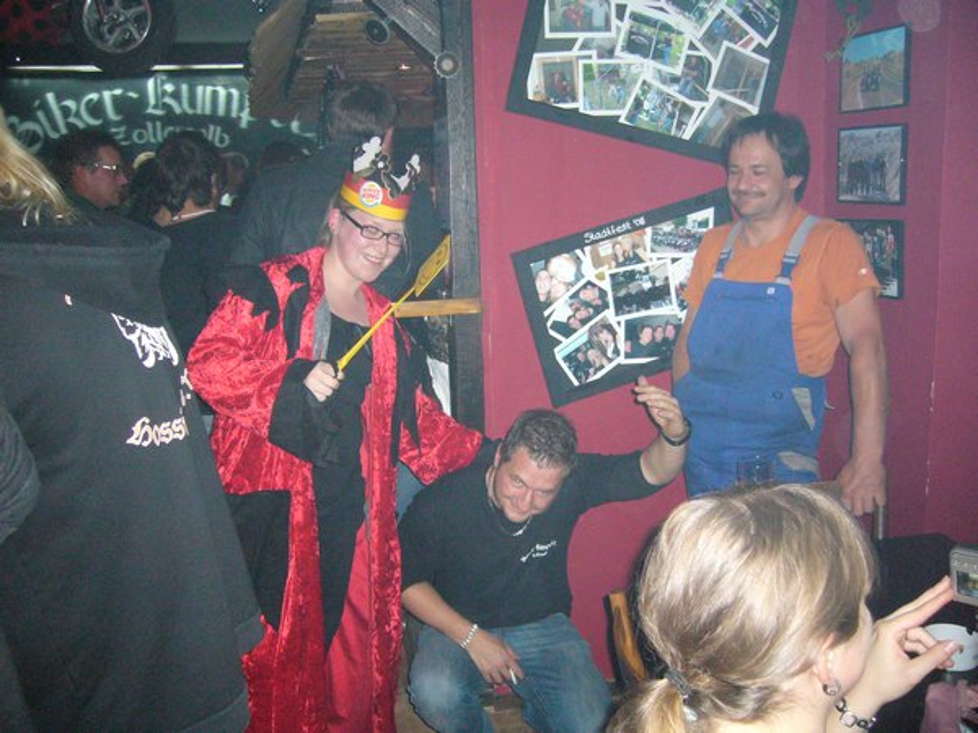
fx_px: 989
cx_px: 489
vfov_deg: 40.7
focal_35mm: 35
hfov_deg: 52.6
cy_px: 366
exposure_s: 1/30
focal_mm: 5.8
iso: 400
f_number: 2.8
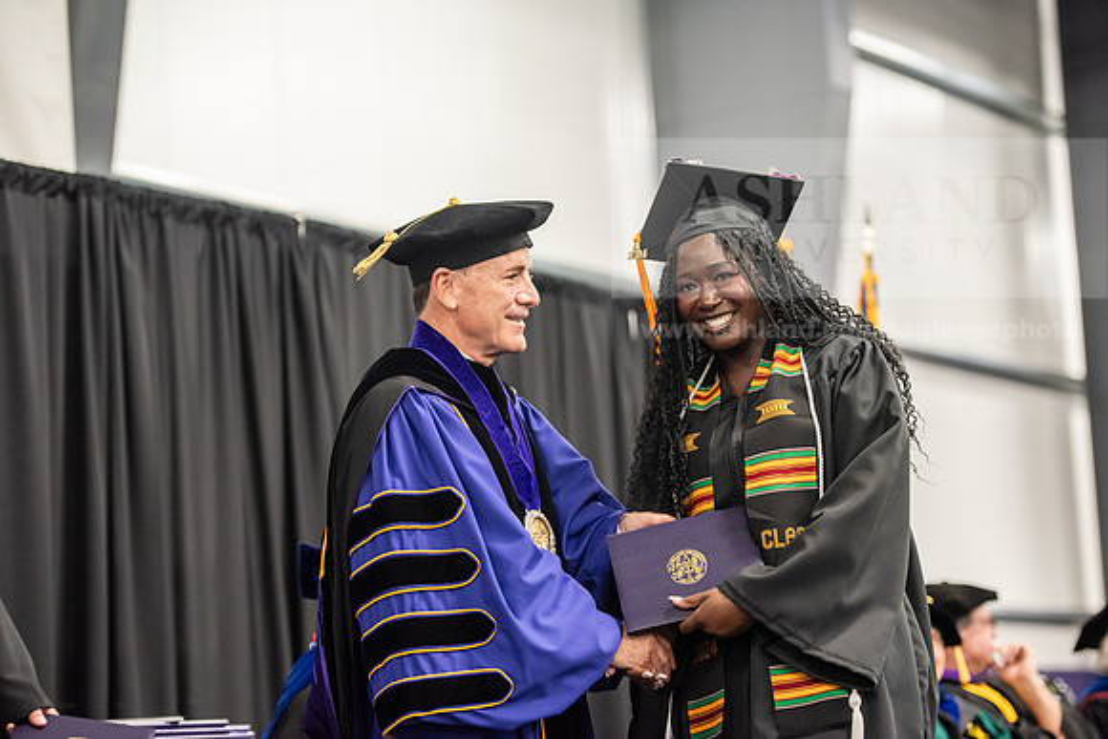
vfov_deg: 13.7
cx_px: 554
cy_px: 370
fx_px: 3078
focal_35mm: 100
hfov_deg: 20.4
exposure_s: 1/200
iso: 3200
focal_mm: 100
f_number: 3.2
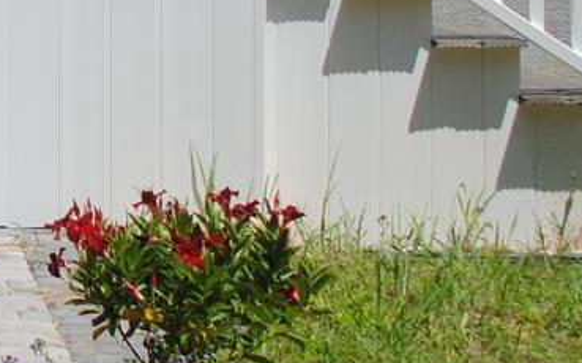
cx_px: -730
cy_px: -232
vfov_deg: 5.8
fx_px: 3503
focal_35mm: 221
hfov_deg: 8.8
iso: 100
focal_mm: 26
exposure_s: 1/320
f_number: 9
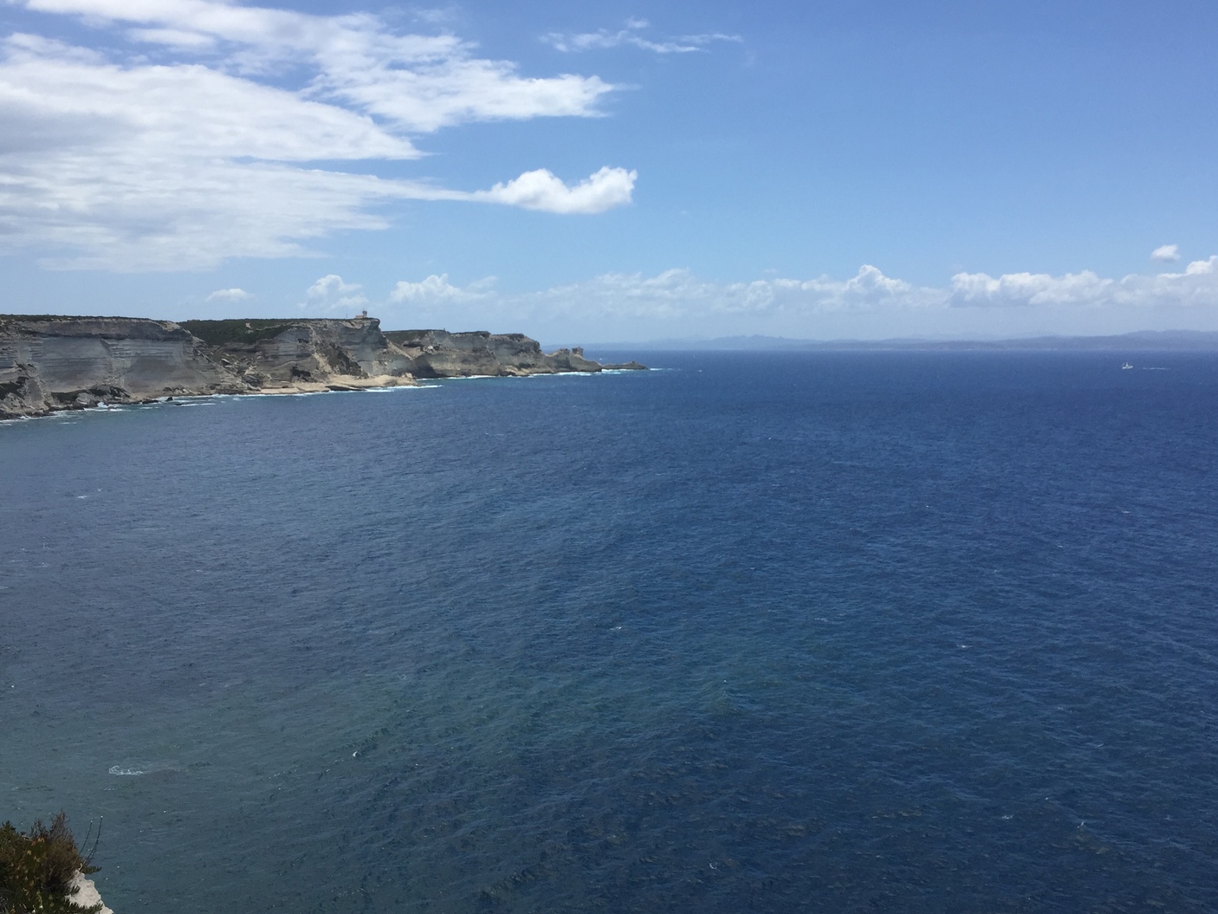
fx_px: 1161
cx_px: 569
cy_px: 414
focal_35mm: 33
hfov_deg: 55.3
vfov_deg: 42.9
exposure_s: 1/3049
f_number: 2.2
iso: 32
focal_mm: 4.15
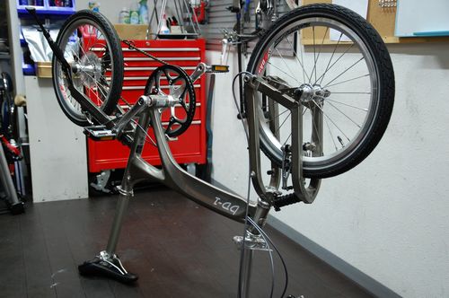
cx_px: 224
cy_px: 149
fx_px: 523
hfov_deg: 46.5
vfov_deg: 31.8
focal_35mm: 42
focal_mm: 28
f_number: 4.2
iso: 800
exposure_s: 1/30
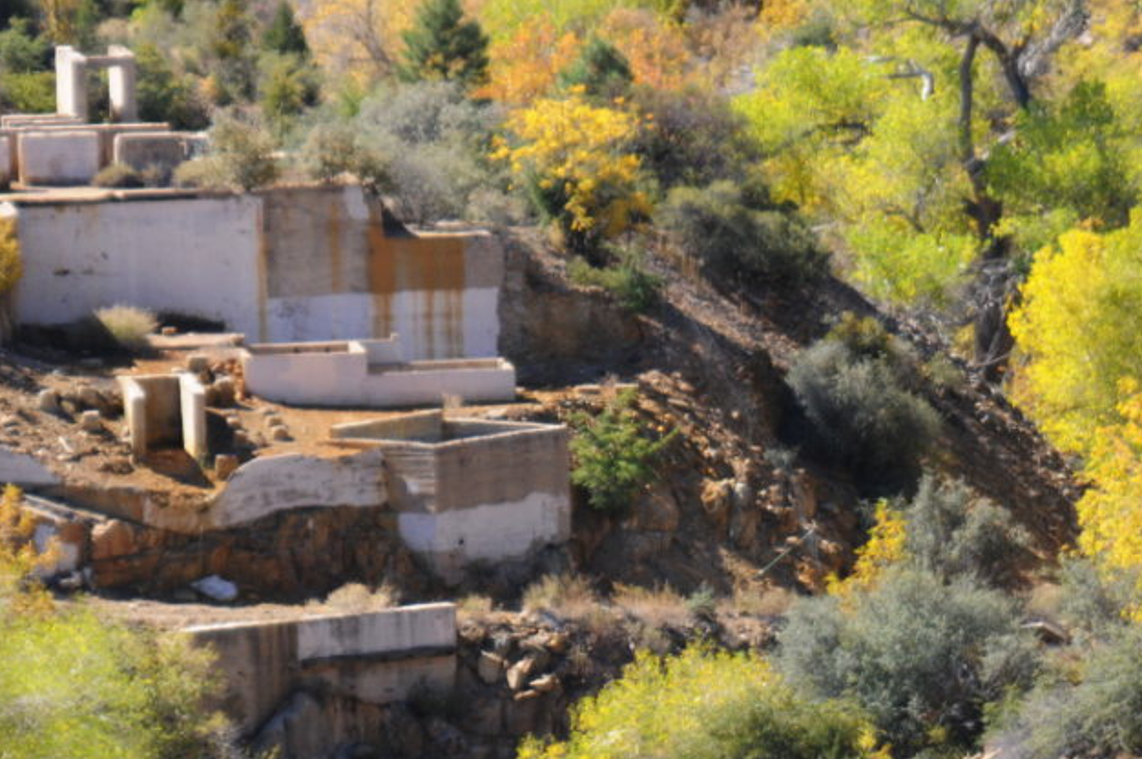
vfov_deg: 4.9
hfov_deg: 7.4
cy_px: 299
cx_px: 281
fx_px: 8809
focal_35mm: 278
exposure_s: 1/1000
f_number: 5.6
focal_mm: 116
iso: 640
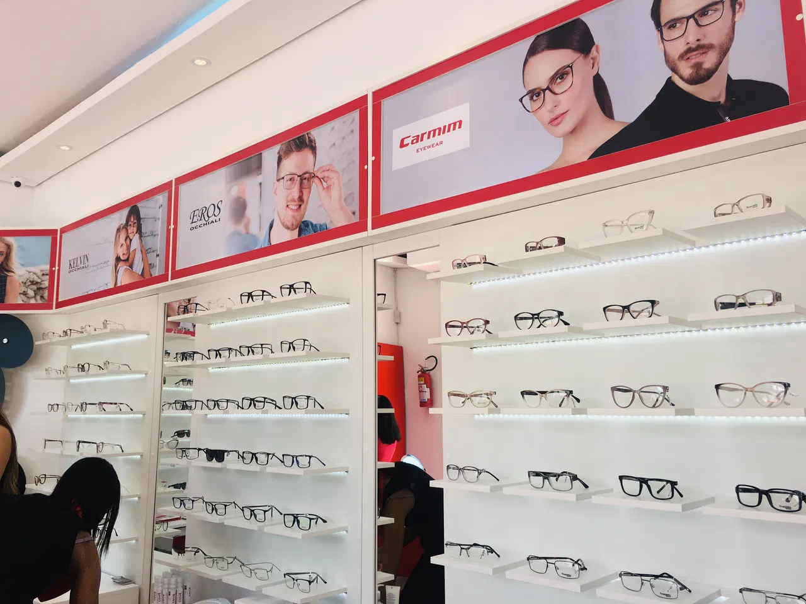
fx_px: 675
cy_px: 302
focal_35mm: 29
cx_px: 403
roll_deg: -0.2
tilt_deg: +8.5
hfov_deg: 61.7
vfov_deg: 48.2
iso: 25
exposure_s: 1/243
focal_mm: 4.15
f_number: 2.2
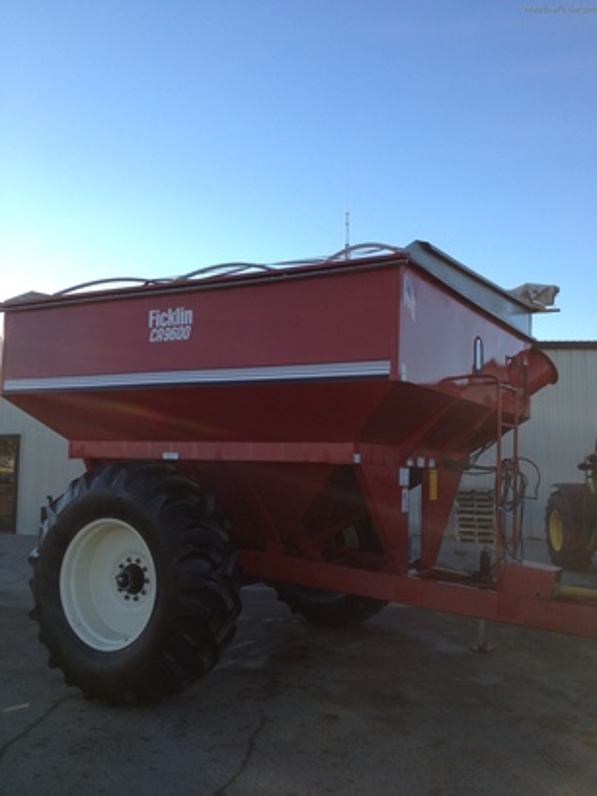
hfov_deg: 40.7
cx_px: 298
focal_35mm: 35
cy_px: 398
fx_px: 805
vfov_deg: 52.6
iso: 50
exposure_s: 1/642
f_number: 2.4
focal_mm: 4.28
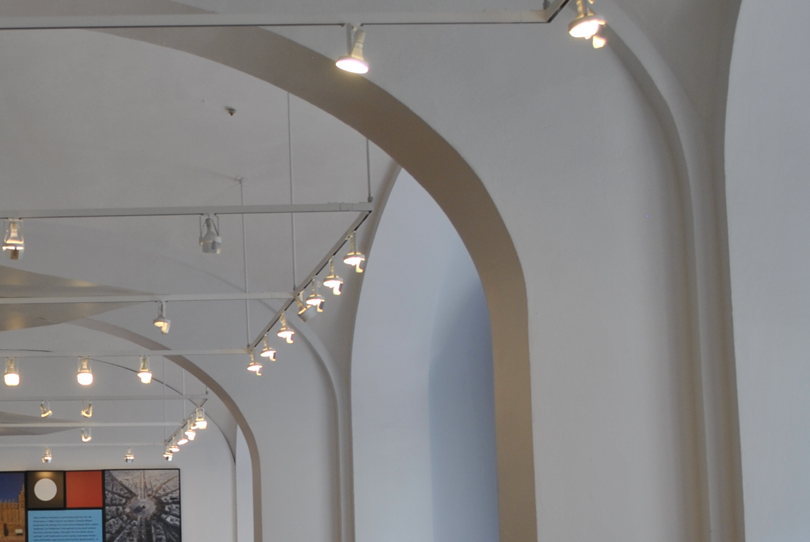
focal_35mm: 66
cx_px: -24
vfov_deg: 20.3
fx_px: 1487
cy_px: 471
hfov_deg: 28.4
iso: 100
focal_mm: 18
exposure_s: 1/25
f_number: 4.5
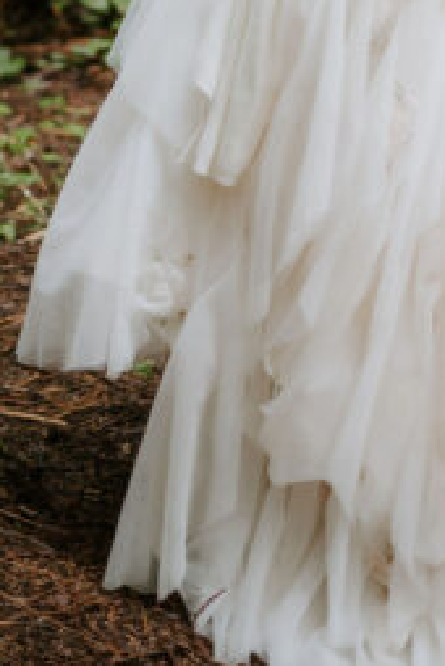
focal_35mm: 141
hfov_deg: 9.7
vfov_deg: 13.7
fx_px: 2607
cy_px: -317
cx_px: 308
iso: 320
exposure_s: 1/250
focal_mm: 35
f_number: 1.4
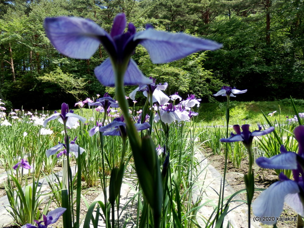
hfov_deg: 69.4
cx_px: 152
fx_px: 220
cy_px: 114
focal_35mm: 25
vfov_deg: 54.9
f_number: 3
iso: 80
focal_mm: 4.5
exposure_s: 1/320
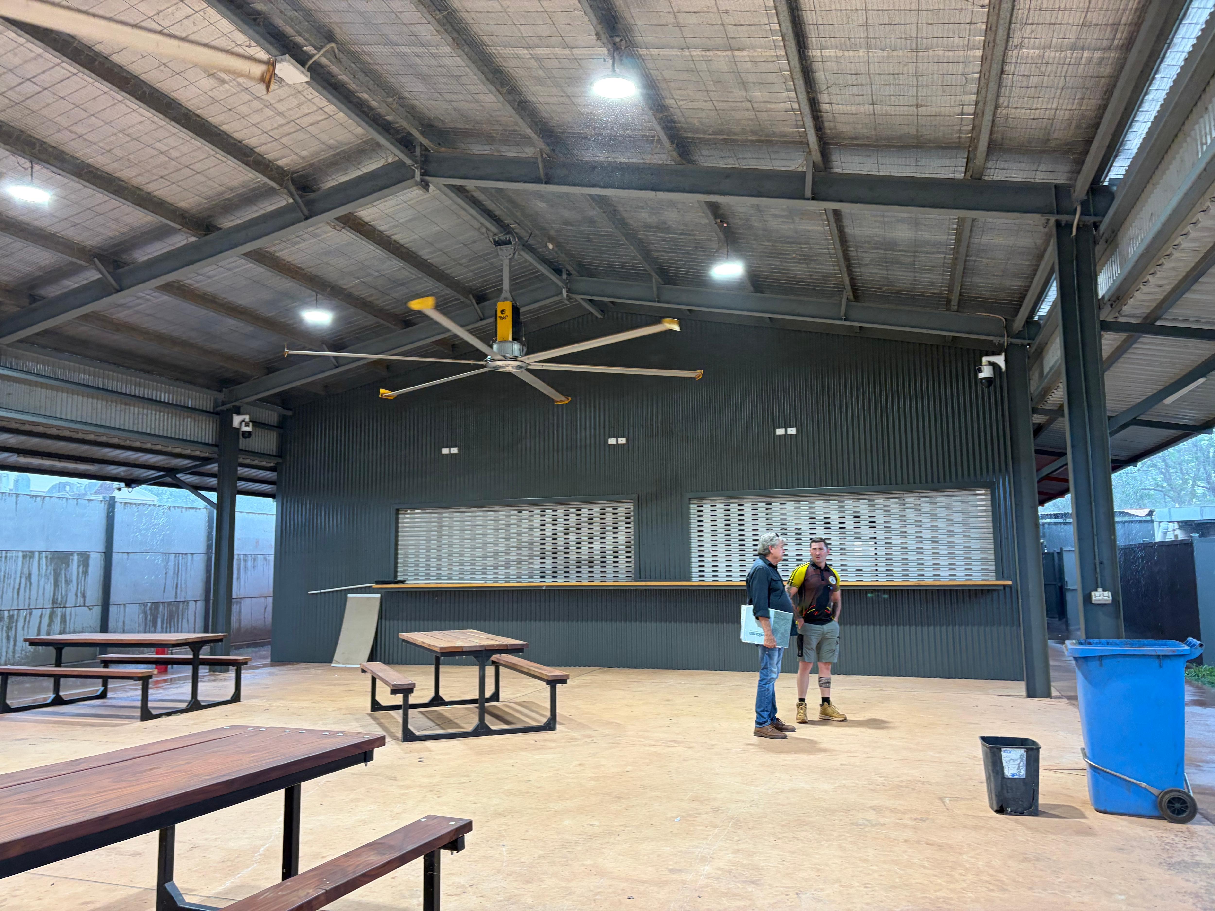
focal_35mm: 26
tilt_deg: +5.0
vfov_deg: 53.1
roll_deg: +0.7
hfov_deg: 67.3
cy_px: 456
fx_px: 913
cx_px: 608
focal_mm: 5.96
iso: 125
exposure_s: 1/91
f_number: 1.6
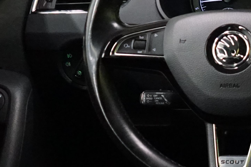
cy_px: 136
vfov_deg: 11.7
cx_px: 504
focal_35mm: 117
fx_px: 816
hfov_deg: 14.5
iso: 5000
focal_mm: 28
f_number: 4
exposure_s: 1/60
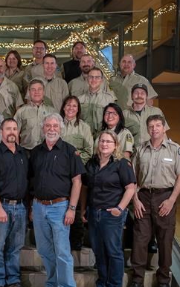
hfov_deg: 21.2
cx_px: 21
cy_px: 154
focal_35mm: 60
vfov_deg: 34.0
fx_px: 471
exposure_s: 1/125
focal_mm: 35
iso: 1600
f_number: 2
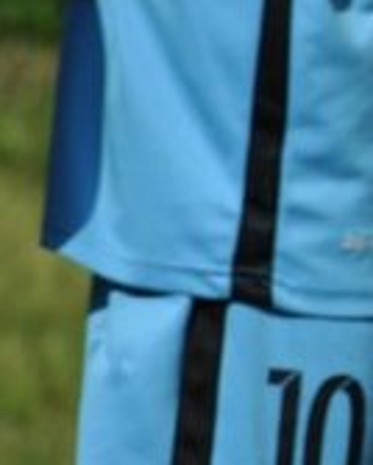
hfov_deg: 1.9
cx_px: 788
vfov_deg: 2.4
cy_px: 203
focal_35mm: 821
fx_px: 11309
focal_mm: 150
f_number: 5
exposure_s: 1/1000
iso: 140
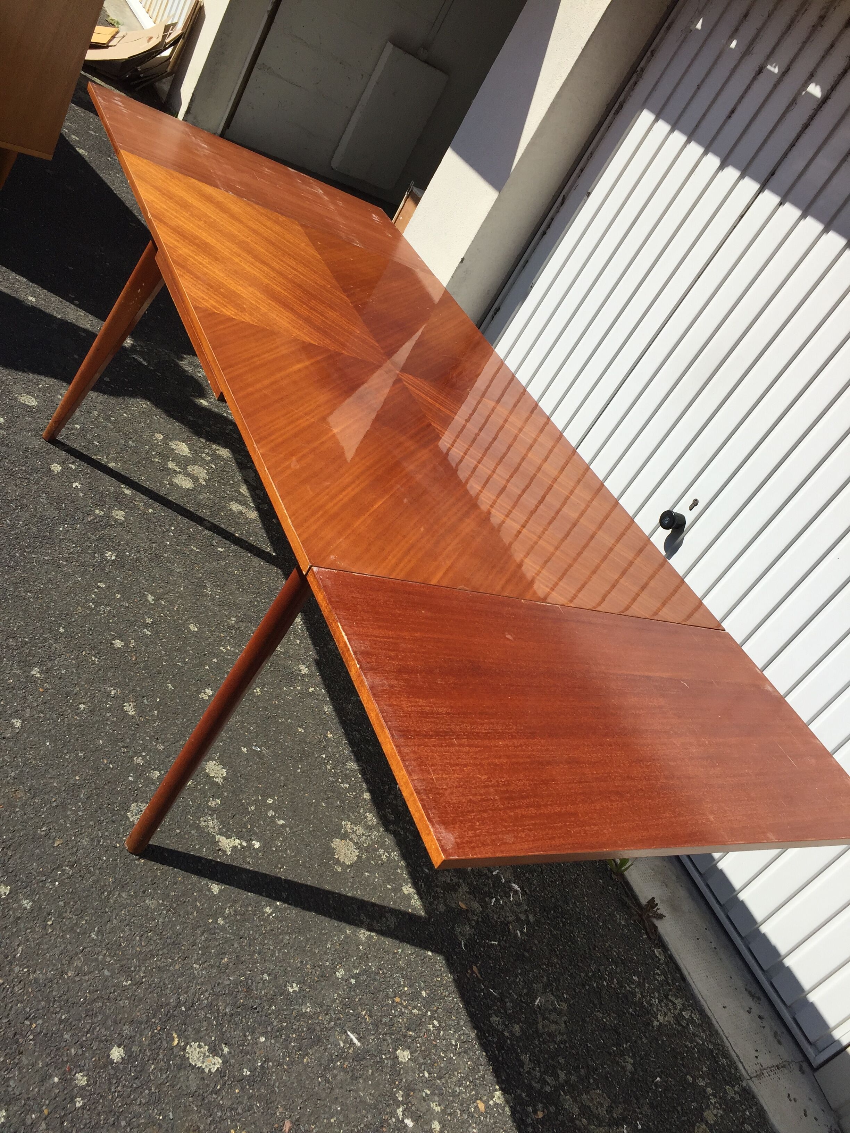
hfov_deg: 48.2
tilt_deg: -25.5
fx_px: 949
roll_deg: -34.1
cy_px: 566
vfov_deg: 61.7
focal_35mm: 29
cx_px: 425
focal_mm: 4.15
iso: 32
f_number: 2.2
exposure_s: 1/3049
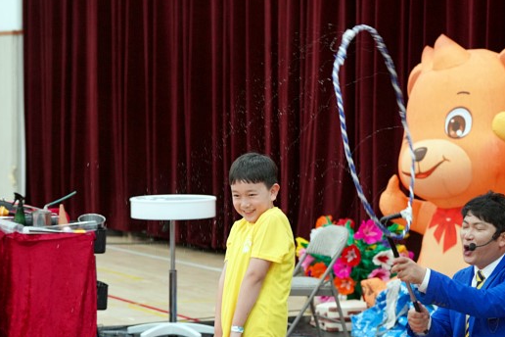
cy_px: 236
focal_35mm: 136
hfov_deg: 15.1
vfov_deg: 10.1
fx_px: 1908
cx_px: 240
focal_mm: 78
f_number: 4
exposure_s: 1/160
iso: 2500
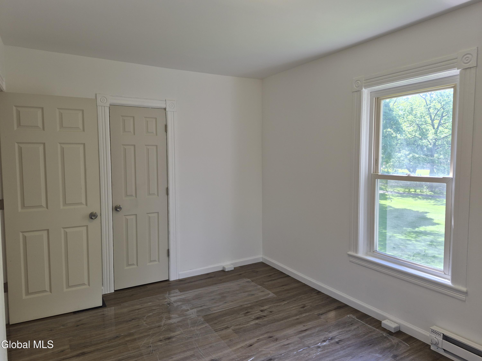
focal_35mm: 23
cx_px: 241
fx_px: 320
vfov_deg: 58.9
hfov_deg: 73.9
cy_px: 180
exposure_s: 1/120
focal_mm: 5.4
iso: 32
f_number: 1.8
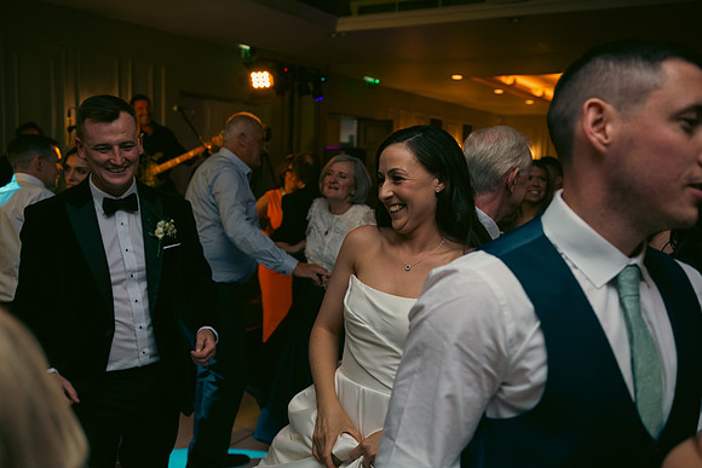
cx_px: 351
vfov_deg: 41.1
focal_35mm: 32
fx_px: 624
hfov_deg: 58.7
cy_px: 234
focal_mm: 32
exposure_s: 1/160
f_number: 3.5
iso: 800
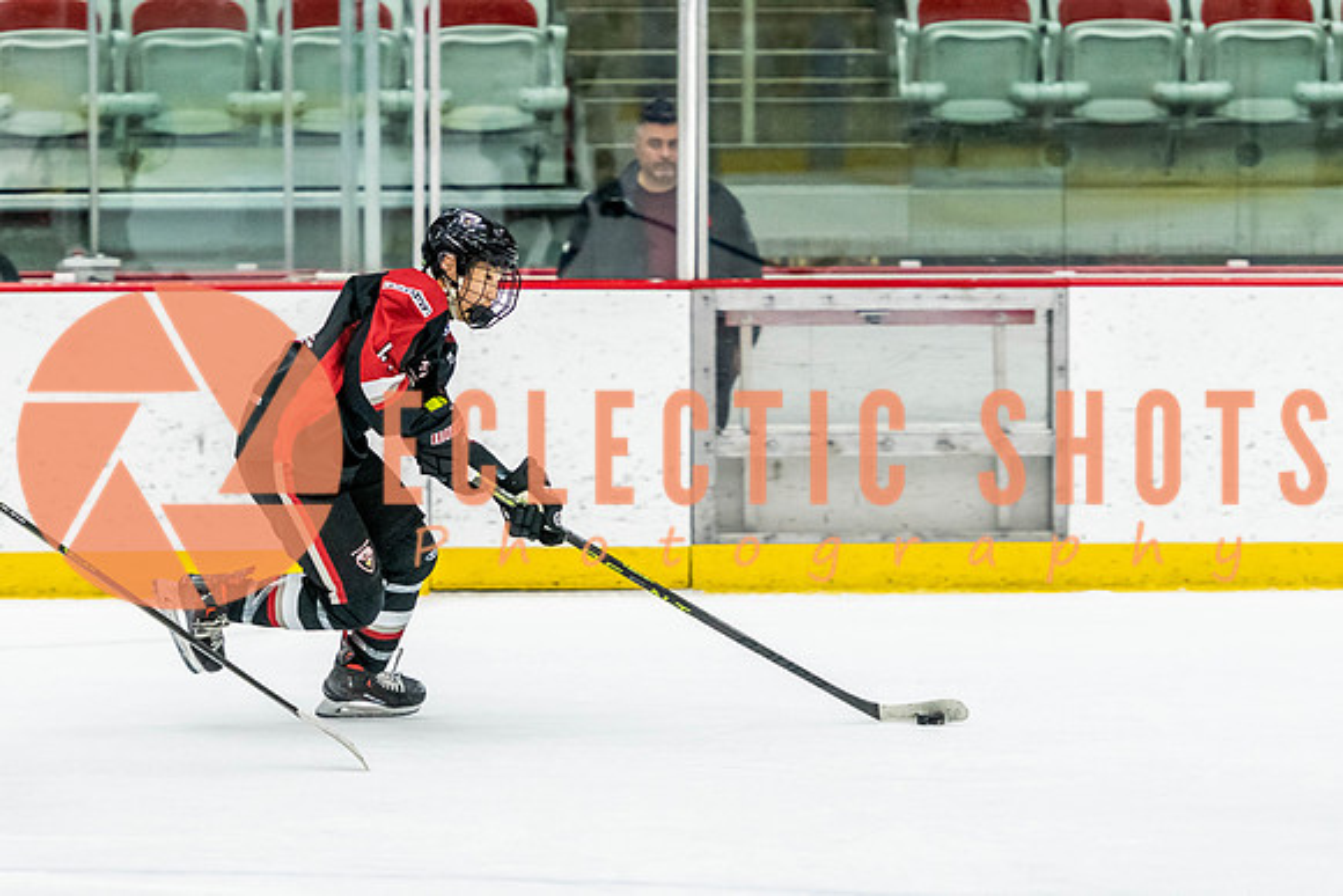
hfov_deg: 9.0
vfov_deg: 6.0
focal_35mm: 230
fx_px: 8566
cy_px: 367
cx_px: 514
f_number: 2.8
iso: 2500
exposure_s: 1/640
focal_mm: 145
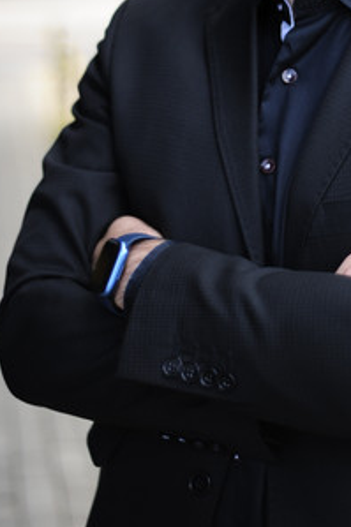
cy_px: 78
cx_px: 335
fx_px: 1567
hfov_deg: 12.7
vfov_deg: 18.9
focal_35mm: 107
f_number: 1.8
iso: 320
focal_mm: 50
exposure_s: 1/1600
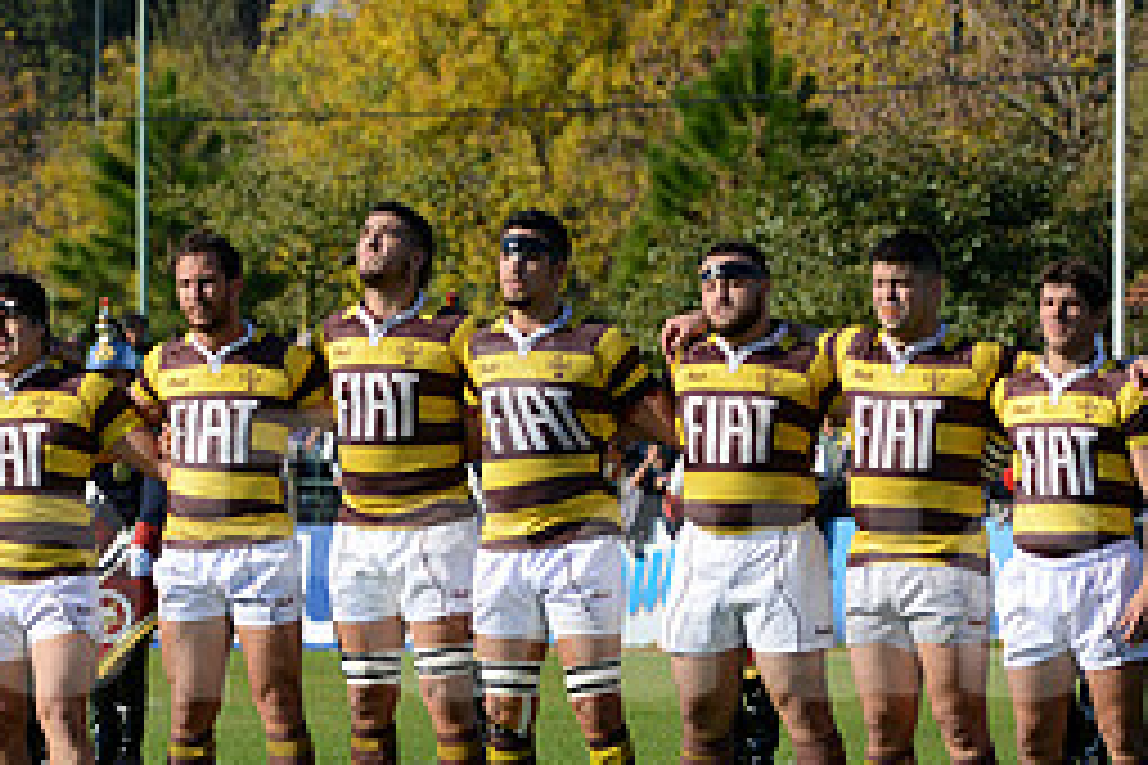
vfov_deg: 4.5
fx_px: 9789
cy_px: 547
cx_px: -23
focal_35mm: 307
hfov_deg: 6.7
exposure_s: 1/2000
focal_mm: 135
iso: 400
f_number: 4
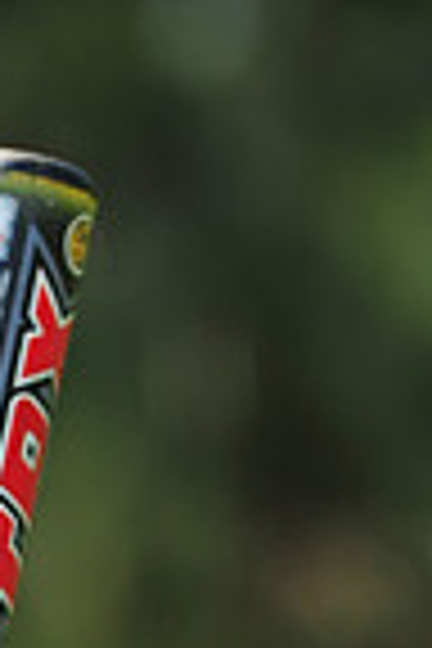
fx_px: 14543
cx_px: 126
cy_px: 1143
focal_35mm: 808
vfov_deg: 2.5
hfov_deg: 1.7
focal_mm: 200
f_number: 4.5
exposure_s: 1/640
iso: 200
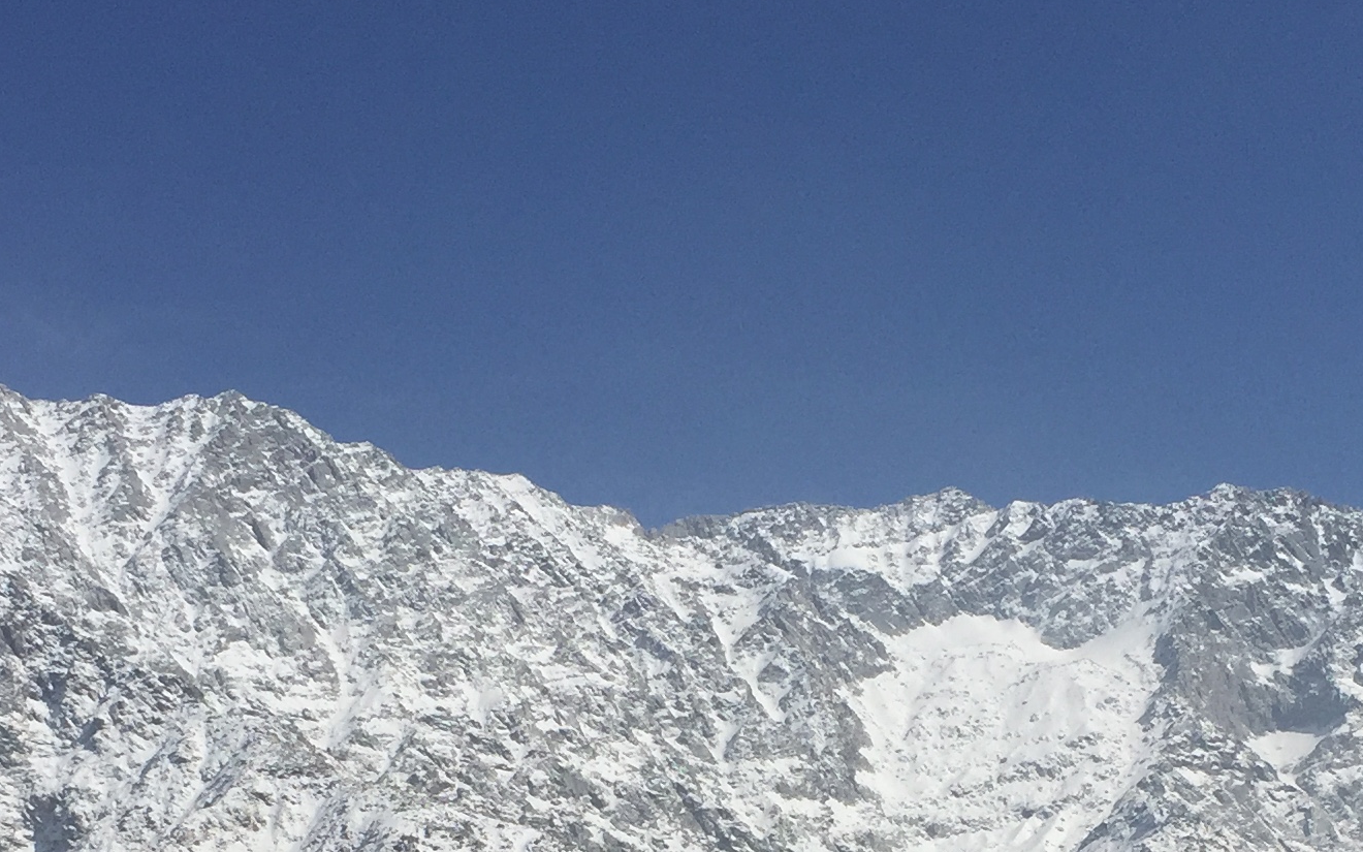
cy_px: 1046
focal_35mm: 76
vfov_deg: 16.4
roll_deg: +1.4
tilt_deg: +4.6
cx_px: 775
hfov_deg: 27.1
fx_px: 2823
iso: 32
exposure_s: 1/6623
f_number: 2.2
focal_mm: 4.15
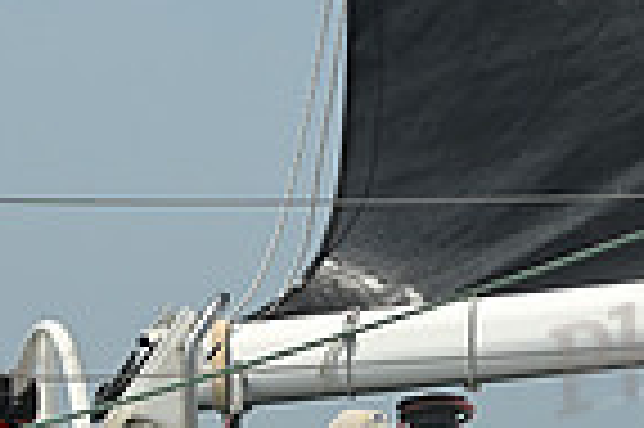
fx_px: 5075
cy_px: 597
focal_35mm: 284
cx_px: 320
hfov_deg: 7.3
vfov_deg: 4.8
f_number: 9
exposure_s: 1/1250
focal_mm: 70
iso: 320
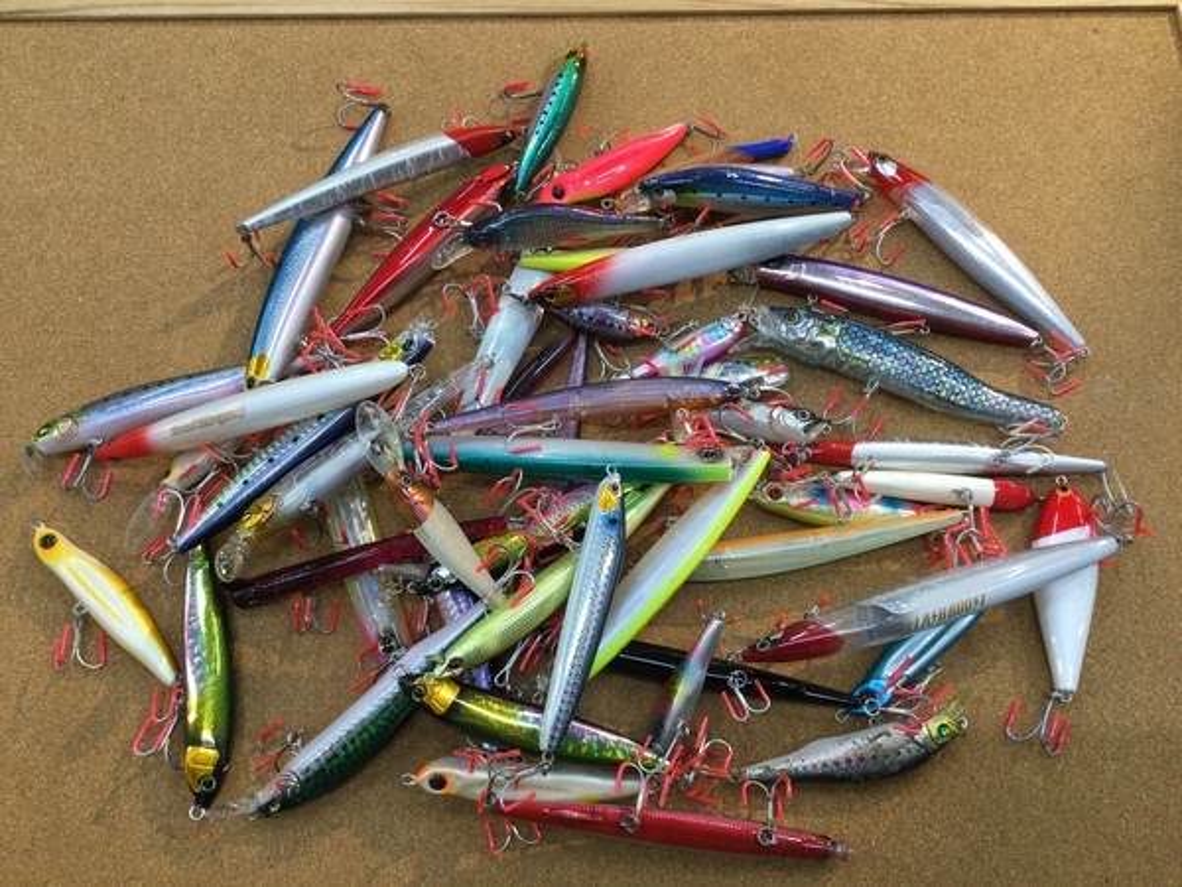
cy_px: 444
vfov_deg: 45.4
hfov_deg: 58.4
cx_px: 591
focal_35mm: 31
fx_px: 1059
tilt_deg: -71.9
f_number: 2.4
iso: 32
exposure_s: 1/40
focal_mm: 3.3
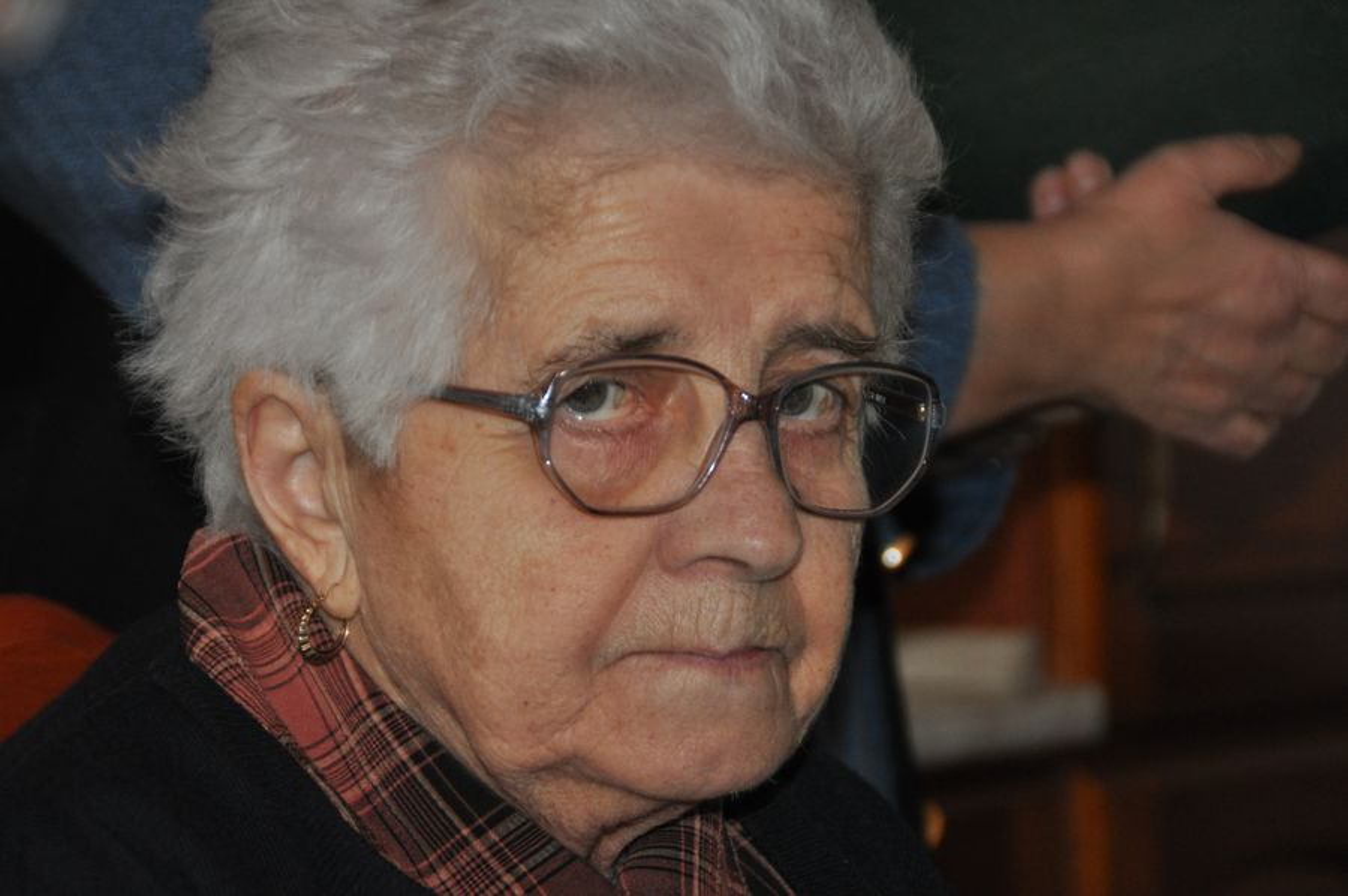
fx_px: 6733
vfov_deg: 7.6
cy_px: 448
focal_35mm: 180
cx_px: 674
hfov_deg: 11.4
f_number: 6
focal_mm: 120
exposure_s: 1/60
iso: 800
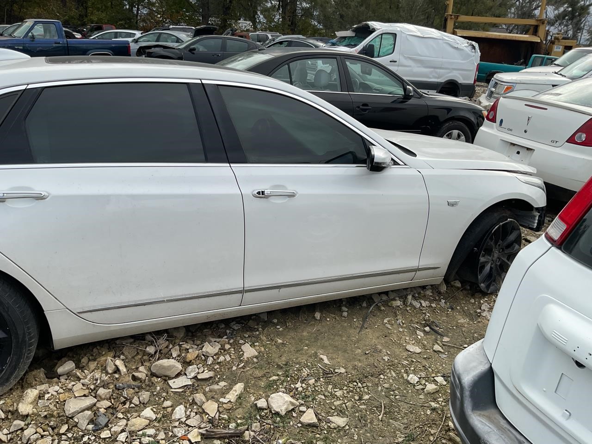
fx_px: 496
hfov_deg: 61.7
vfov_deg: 48.2
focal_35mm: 29
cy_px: 222
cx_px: 296
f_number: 1.8
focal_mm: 3
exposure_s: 1/635
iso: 16
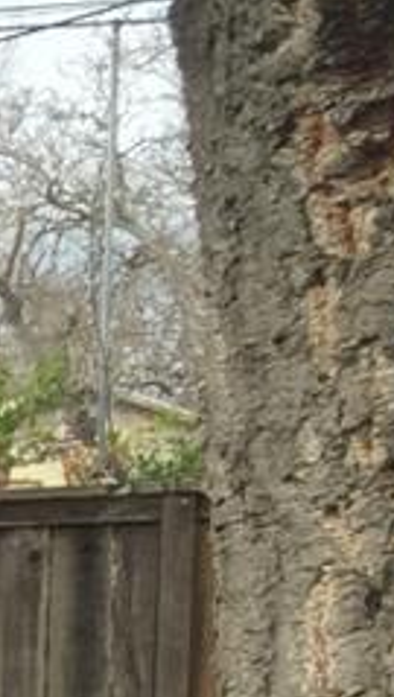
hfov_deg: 5.0
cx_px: -1532
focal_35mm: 198
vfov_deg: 10.4
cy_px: 1099
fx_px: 3666
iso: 32
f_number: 2.2
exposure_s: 1/670
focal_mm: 4.15
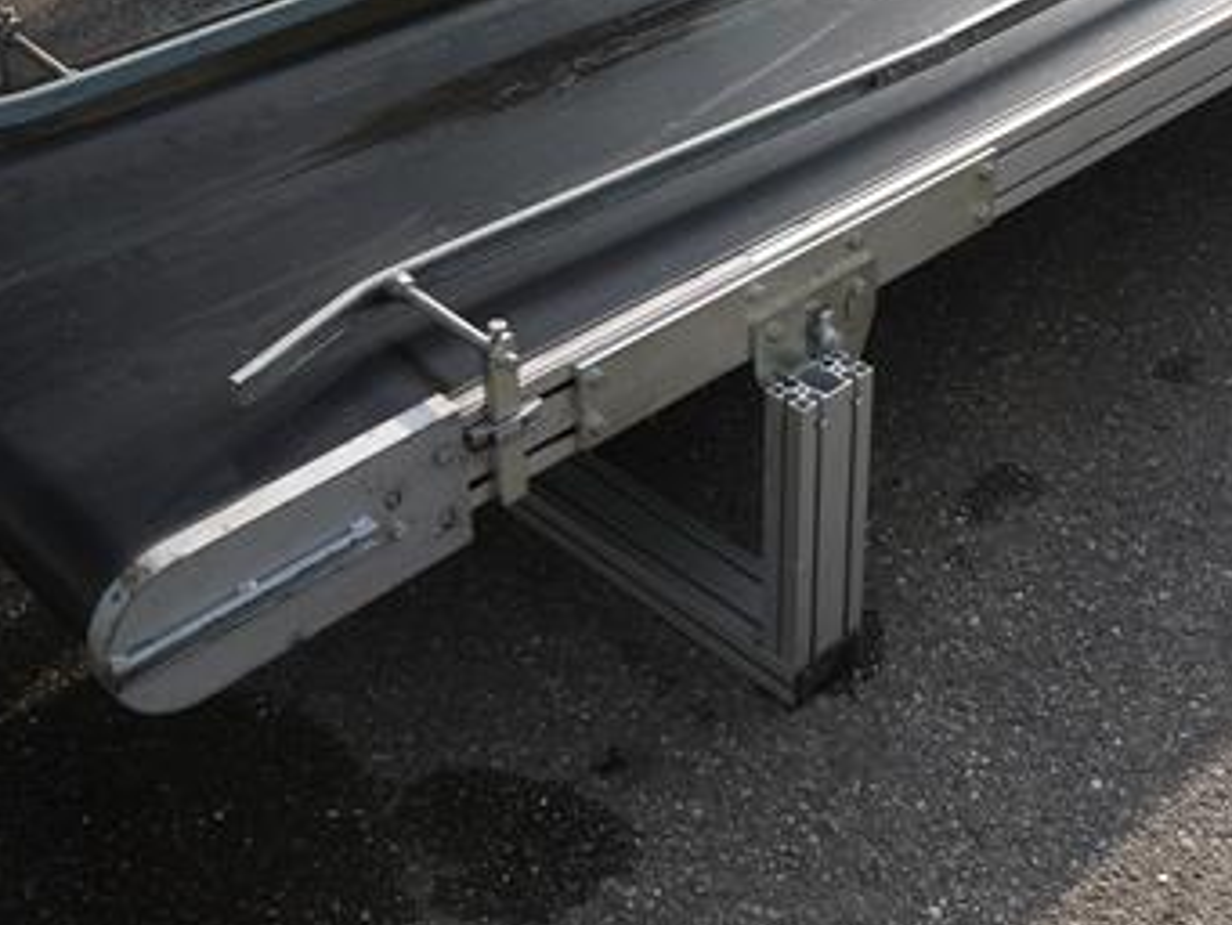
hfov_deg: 31.9
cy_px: 145
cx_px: 835
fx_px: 2136
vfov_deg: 23.9
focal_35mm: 60
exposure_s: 1/320
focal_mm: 16
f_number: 6.3
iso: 100
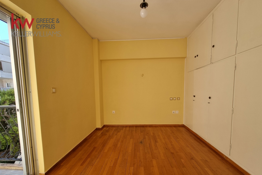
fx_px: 102
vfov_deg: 80.8
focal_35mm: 14
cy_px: 99
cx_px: 131
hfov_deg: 104.3
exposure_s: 1/311
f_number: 2.2
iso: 50
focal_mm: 2.2
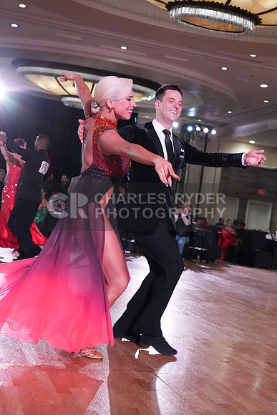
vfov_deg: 36.9
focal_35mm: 54
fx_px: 623
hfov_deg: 25.1
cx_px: 138
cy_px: 208
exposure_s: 1/320
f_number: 5.6
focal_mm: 54
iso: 5000
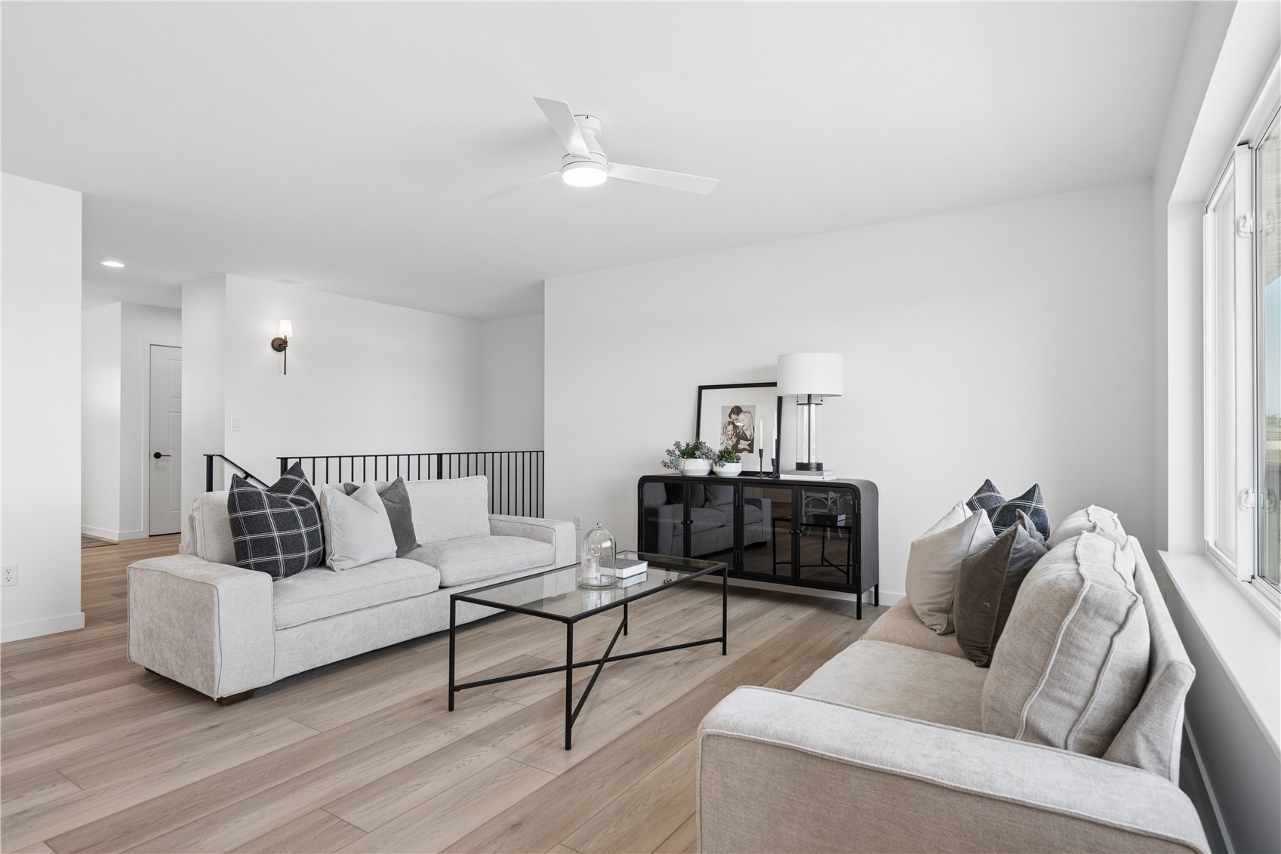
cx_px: 640
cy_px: 427
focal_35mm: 19
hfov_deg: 86.9
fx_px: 676
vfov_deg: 64.5
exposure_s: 1/50
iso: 400
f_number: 8
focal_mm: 19
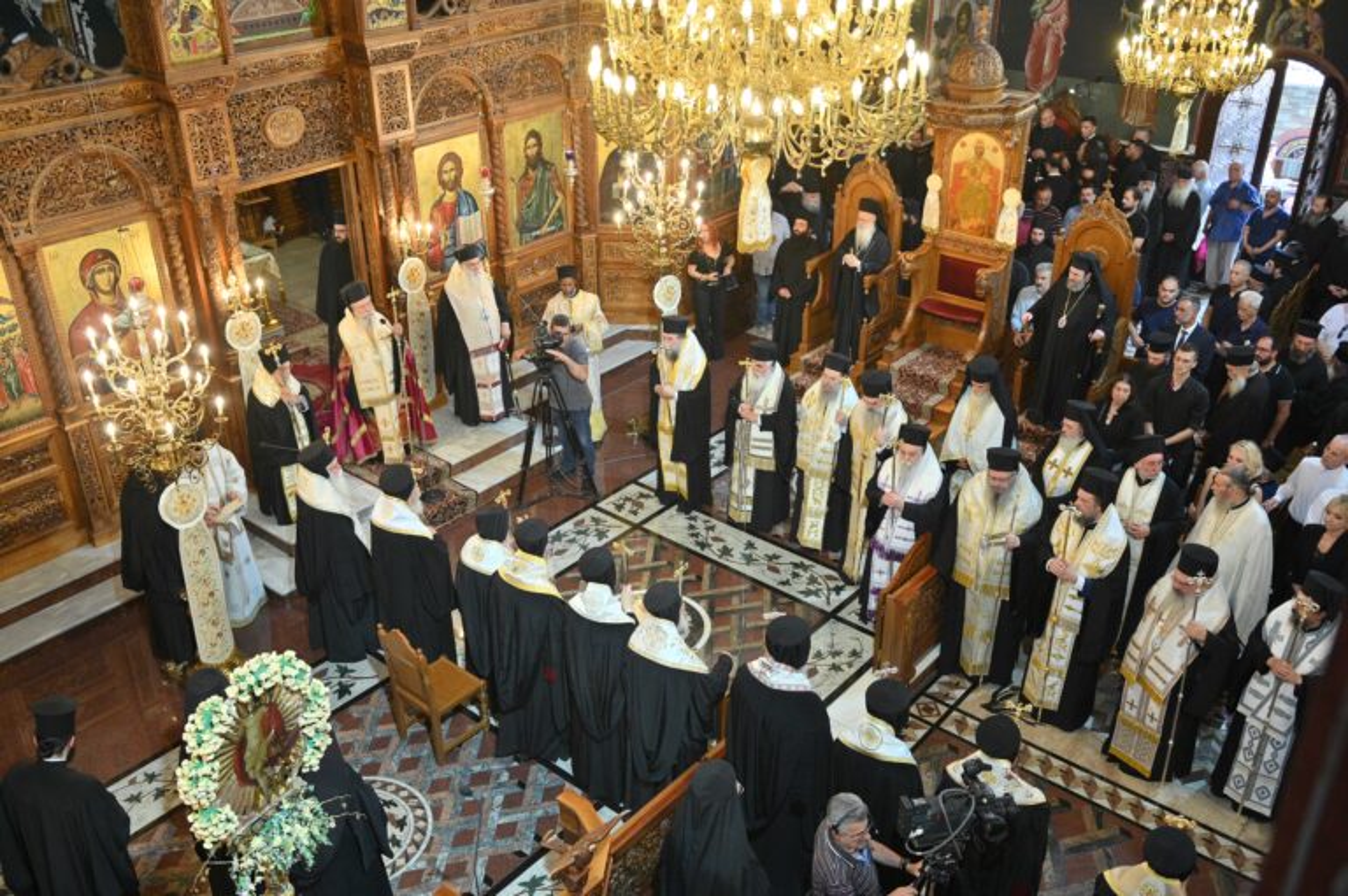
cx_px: 674
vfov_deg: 38.8
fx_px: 1272
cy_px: 448
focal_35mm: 34
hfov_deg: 55.8
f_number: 4
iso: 2000
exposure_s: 1/200
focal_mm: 34
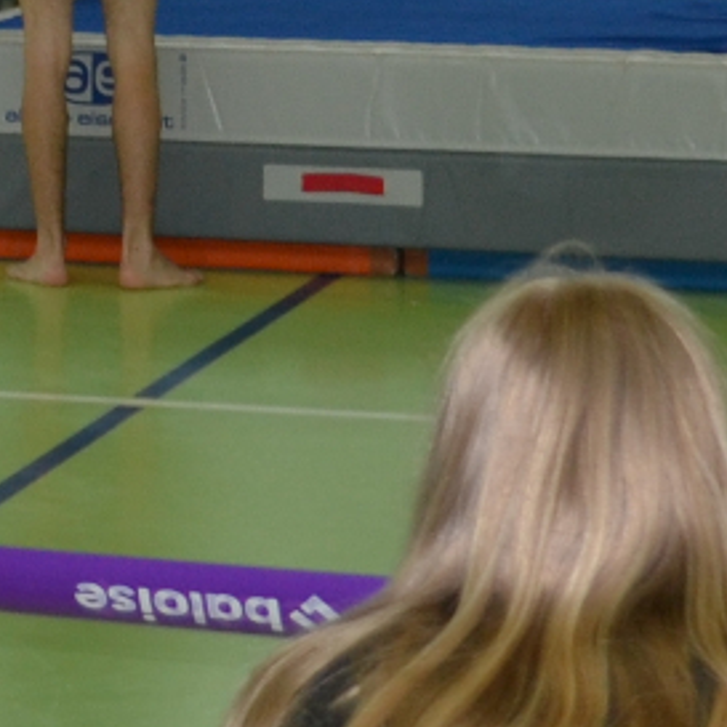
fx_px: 4538
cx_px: -296
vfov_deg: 8.6
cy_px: -763
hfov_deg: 9.0
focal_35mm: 191
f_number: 4
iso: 160
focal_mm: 20
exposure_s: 1/125
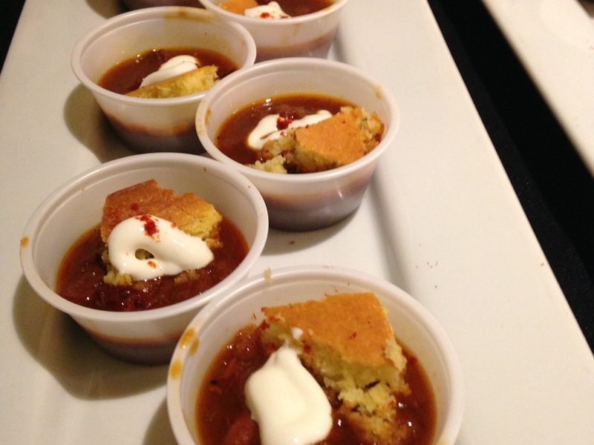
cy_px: 222
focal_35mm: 33
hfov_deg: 55.4
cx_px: 297
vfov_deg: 42.9
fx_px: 566
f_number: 2.4
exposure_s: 1/20
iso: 250
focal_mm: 4.12
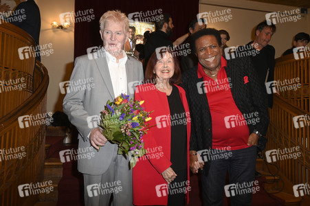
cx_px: 155
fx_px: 275
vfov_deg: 41.1
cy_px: 103
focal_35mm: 32
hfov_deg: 58.8
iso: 2000
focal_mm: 32
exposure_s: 1/200
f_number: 5.6
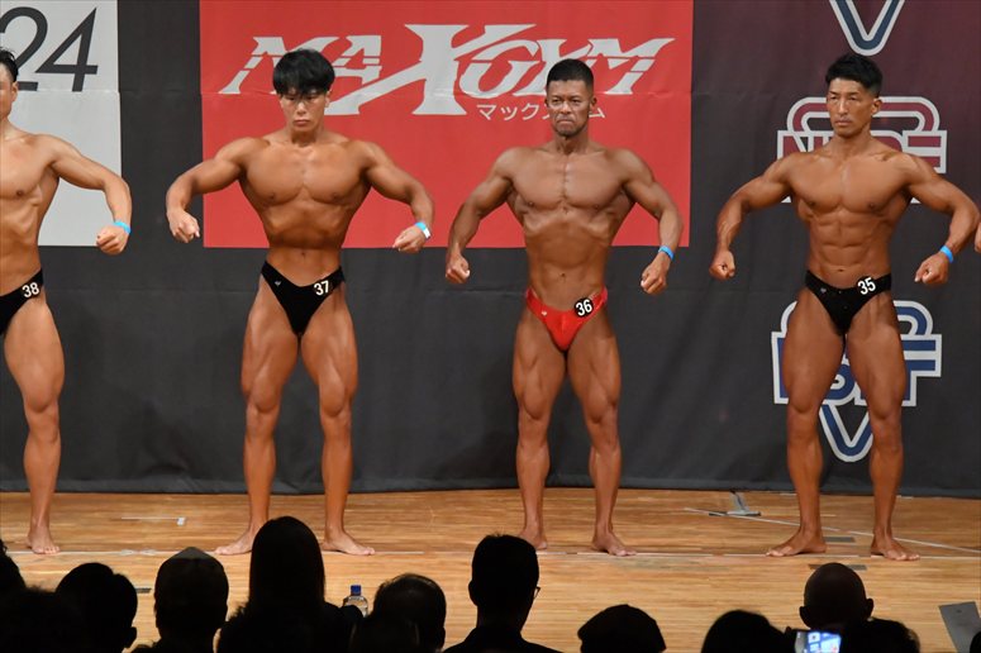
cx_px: 490
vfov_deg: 5.7
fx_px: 6537
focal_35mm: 240
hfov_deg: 8.6
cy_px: 326
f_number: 5.6
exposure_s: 1/400
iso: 8000
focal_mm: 160
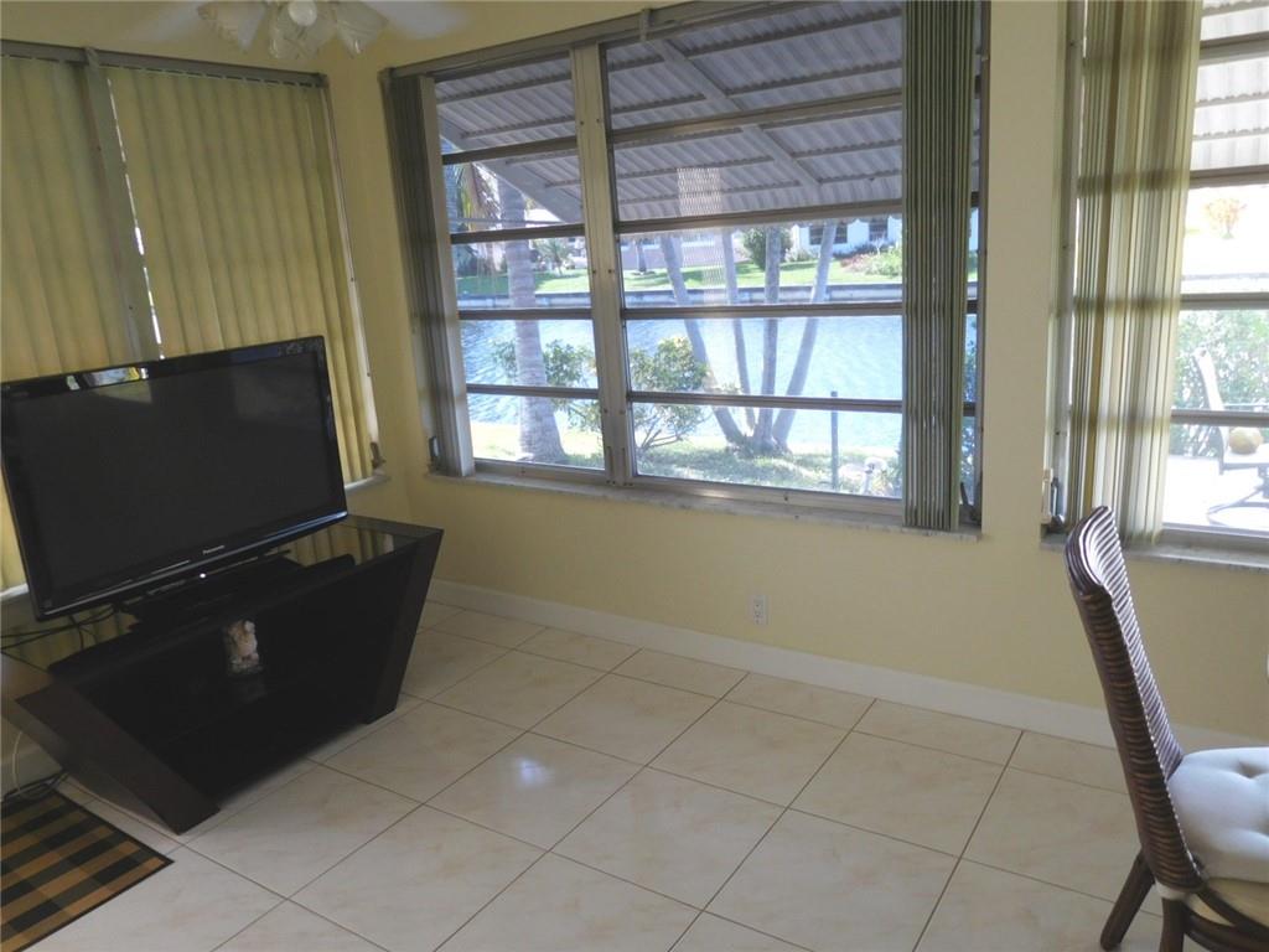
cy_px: 476
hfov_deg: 69.4
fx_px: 916
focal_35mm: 25
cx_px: 634
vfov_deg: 54.9
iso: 125
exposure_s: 1/30
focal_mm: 4.5
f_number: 3.4
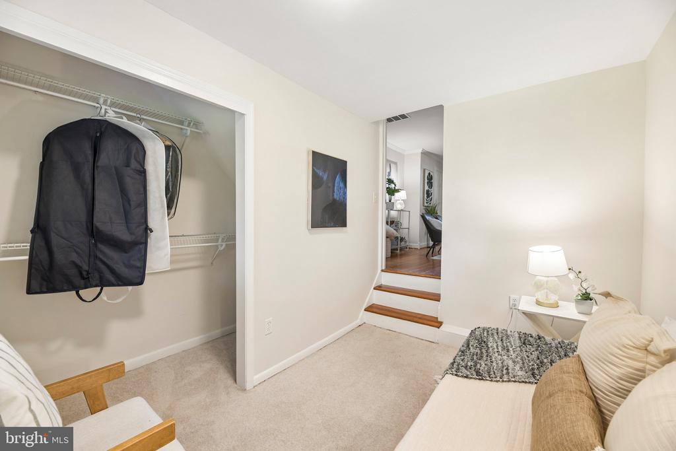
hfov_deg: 104.2
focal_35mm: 14
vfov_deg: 81.2
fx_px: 263
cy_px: 226
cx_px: 338
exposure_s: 1/10
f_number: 8
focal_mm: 14
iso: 400
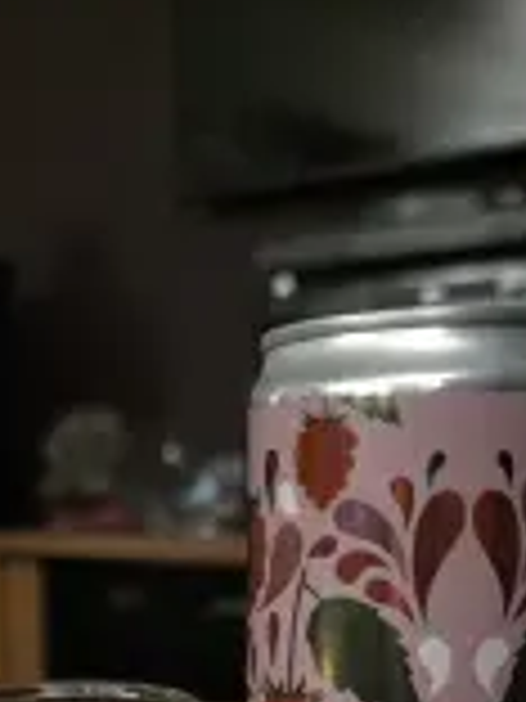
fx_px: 1195
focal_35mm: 59
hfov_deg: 24.6
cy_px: 774
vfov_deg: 29.5
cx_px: 135
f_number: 1.7
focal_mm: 6.3
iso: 1600
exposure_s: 1/16.7
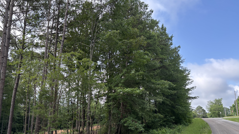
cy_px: 83
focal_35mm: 29
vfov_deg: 39.9
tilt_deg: +9.7
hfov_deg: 66.1
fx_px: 184
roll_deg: +0.4
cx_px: 120
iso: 50
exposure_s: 1/574
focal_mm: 5.96
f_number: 1.6
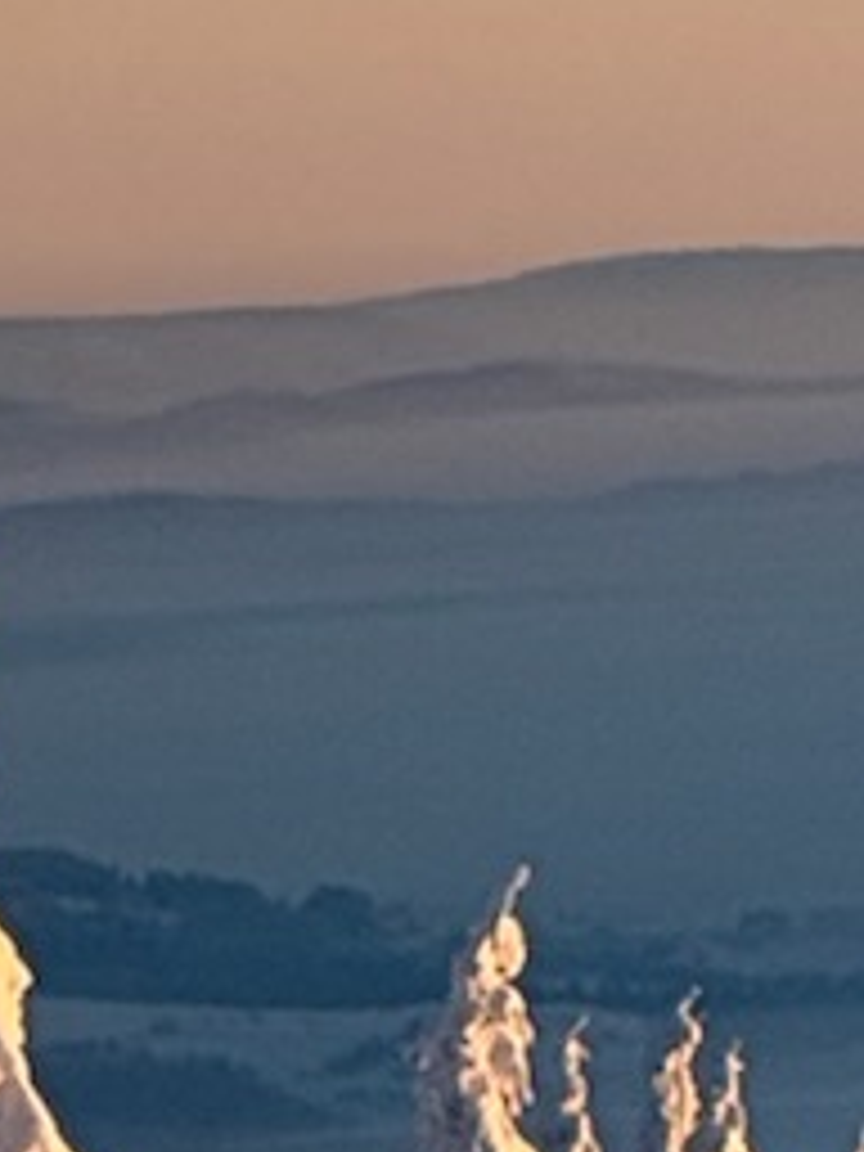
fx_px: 31915
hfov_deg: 1.6
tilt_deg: +2.5
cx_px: 738
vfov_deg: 2.1
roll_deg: +2.5
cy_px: -1449
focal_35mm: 959
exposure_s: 1/743
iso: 64
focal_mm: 15.66
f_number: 2.8
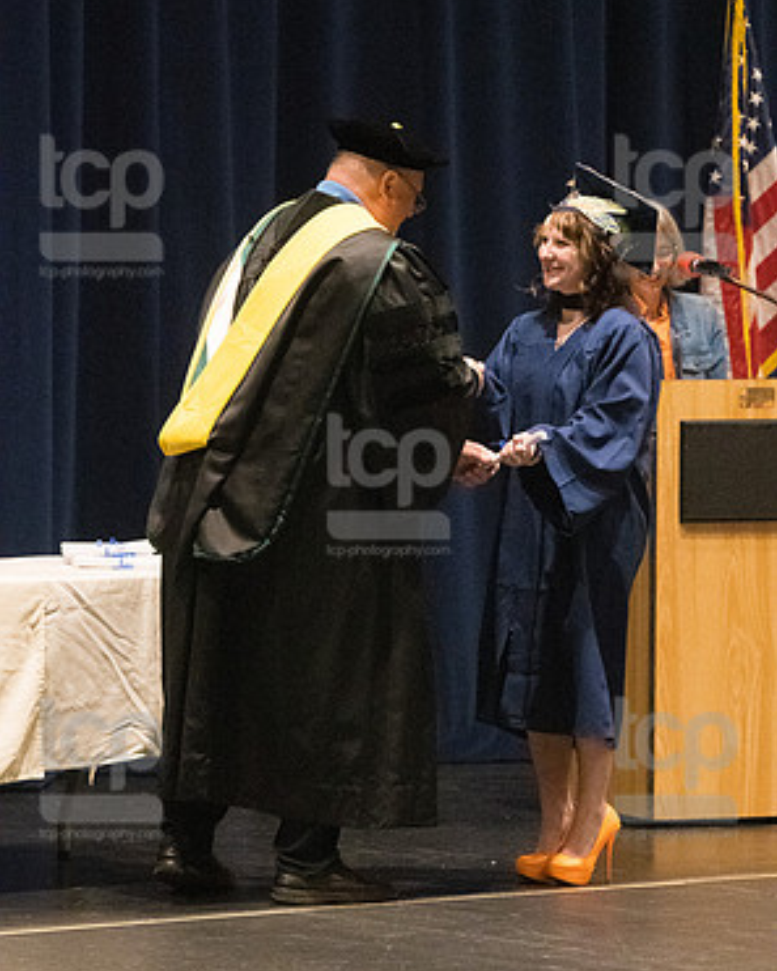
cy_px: 484
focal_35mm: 264
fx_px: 7586
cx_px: 388
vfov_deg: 7.3
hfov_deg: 5.9
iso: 8000
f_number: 4.5
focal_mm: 155
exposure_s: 1/250
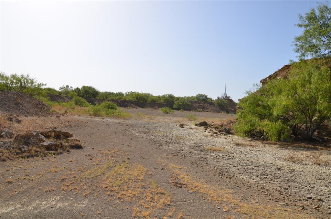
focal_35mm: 32
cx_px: 166
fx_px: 289
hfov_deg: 59.6
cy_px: 110
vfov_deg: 41.5
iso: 100
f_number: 10
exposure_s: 1/250
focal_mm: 21
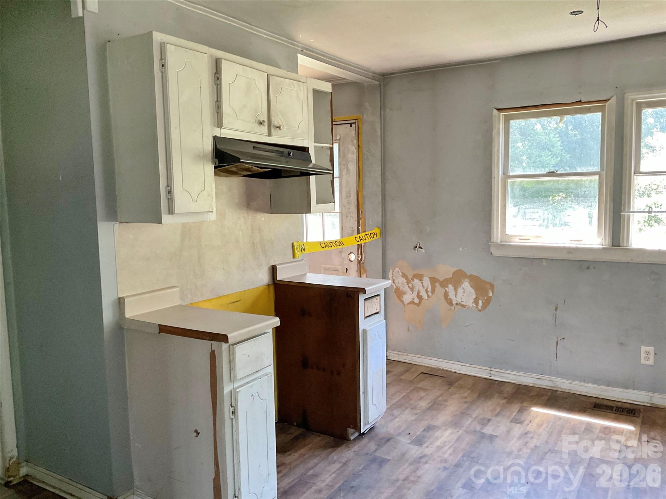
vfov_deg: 48.2
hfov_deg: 61.7
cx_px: 333
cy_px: 250
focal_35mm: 29
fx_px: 558
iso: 100
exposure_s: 1/60
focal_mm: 3
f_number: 1.8
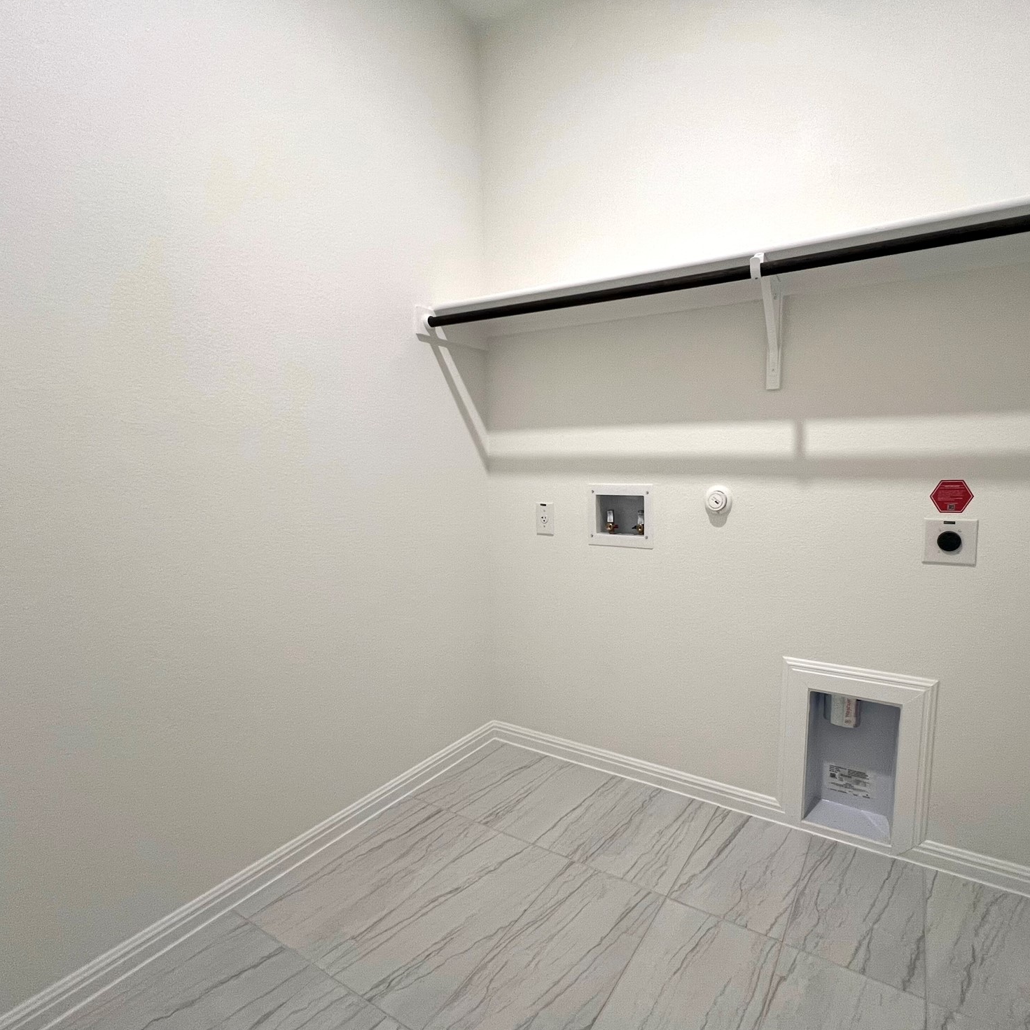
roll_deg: +0.5
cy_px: 535
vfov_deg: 87.4
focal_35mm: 16
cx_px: 592
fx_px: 539
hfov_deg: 86.8
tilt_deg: -7.3
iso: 125
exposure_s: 1/60
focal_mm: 1.57
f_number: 1.8
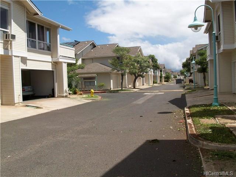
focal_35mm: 34
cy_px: 88
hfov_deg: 54.0
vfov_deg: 41.8
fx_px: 232
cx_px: 118
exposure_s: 1/420
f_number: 5.5
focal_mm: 5.7
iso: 64
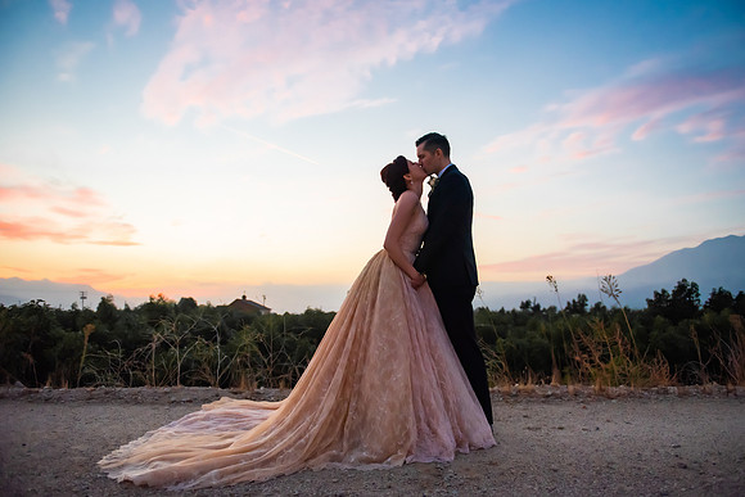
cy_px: 248
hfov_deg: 71.4
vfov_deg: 51.3
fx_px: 518
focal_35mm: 25
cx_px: 381
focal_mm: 24
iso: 3200
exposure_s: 1/800
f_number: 2.8
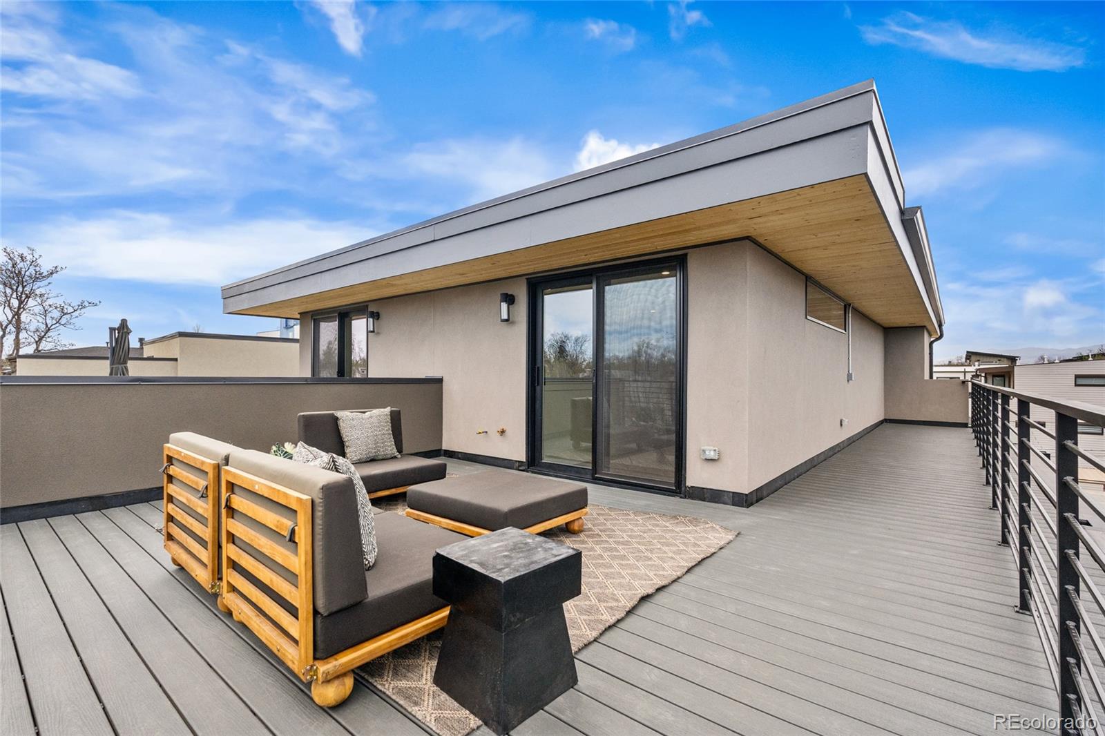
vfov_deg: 73.7
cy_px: 368
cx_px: 552
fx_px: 491
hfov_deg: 96.7
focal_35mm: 16
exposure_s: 1/5000
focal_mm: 16
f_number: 8
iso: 640
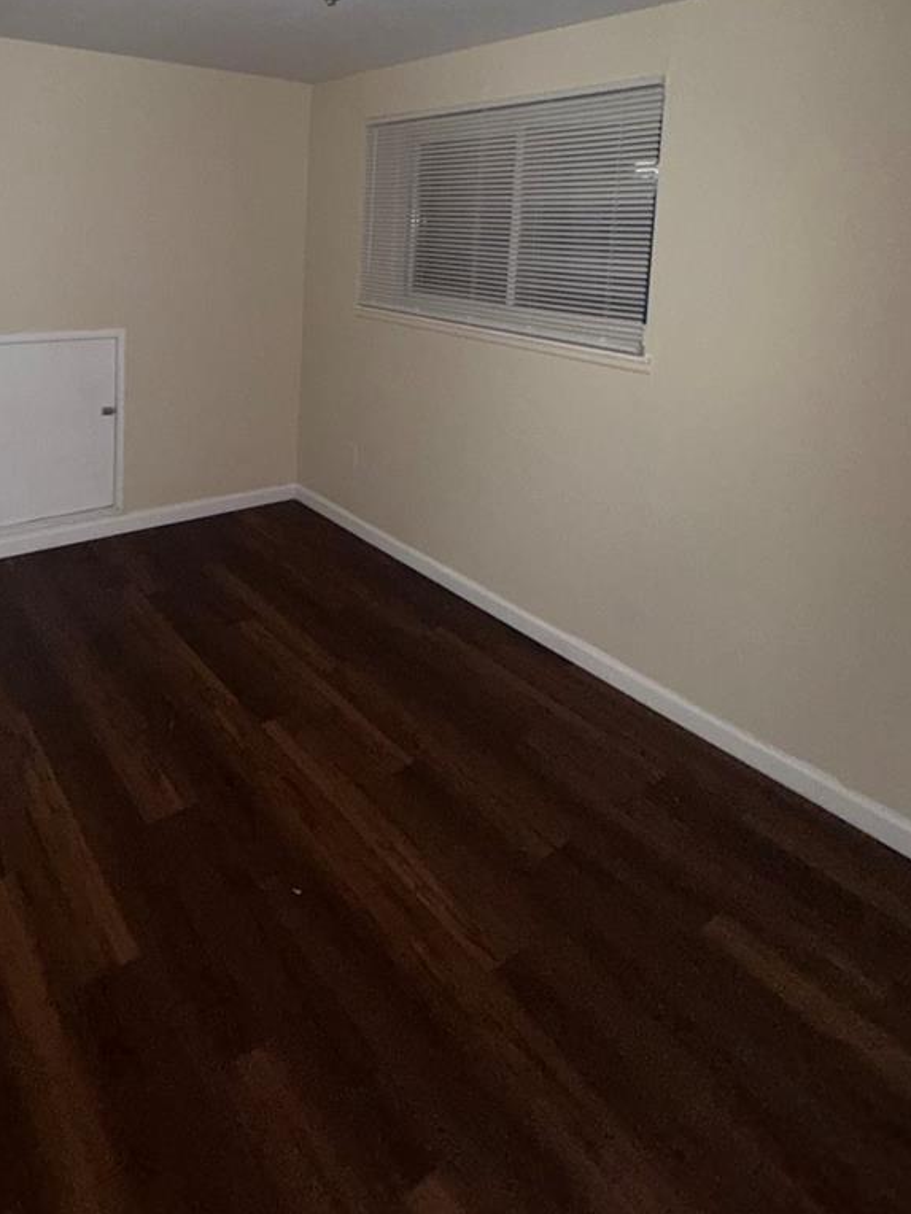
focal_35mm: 22
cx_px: 280
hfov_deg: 59.2
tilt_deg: -6.6
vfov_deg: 71.5
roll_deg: -1.6
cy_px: 311
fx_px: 772
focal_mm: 2.22
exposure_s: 1/18
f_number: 2.2
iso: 250
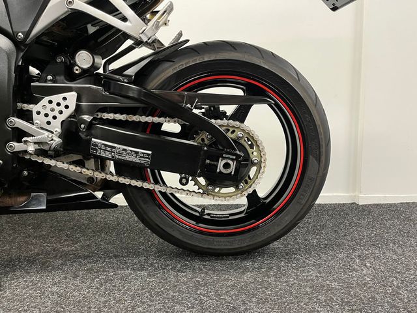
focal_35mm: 26
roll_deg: +1.0
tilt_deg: -4.4
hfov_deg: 67.3
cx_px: 208
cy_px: 156
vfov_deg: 53.1
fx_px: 313
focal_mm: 5.1
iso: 320
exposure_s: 1/50
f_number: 1.6
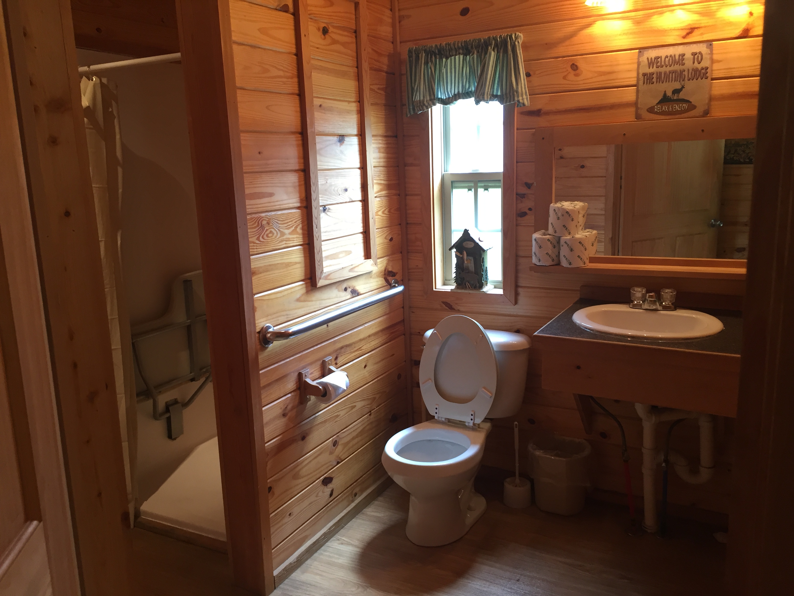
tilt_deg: -11.7
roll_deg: +1.5
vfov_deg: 48.2
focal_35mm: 29
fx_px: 665
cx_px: 397
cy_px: 298
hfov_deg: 61.7
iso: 64
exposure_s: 1/30
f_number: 2.2
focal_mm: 4.15
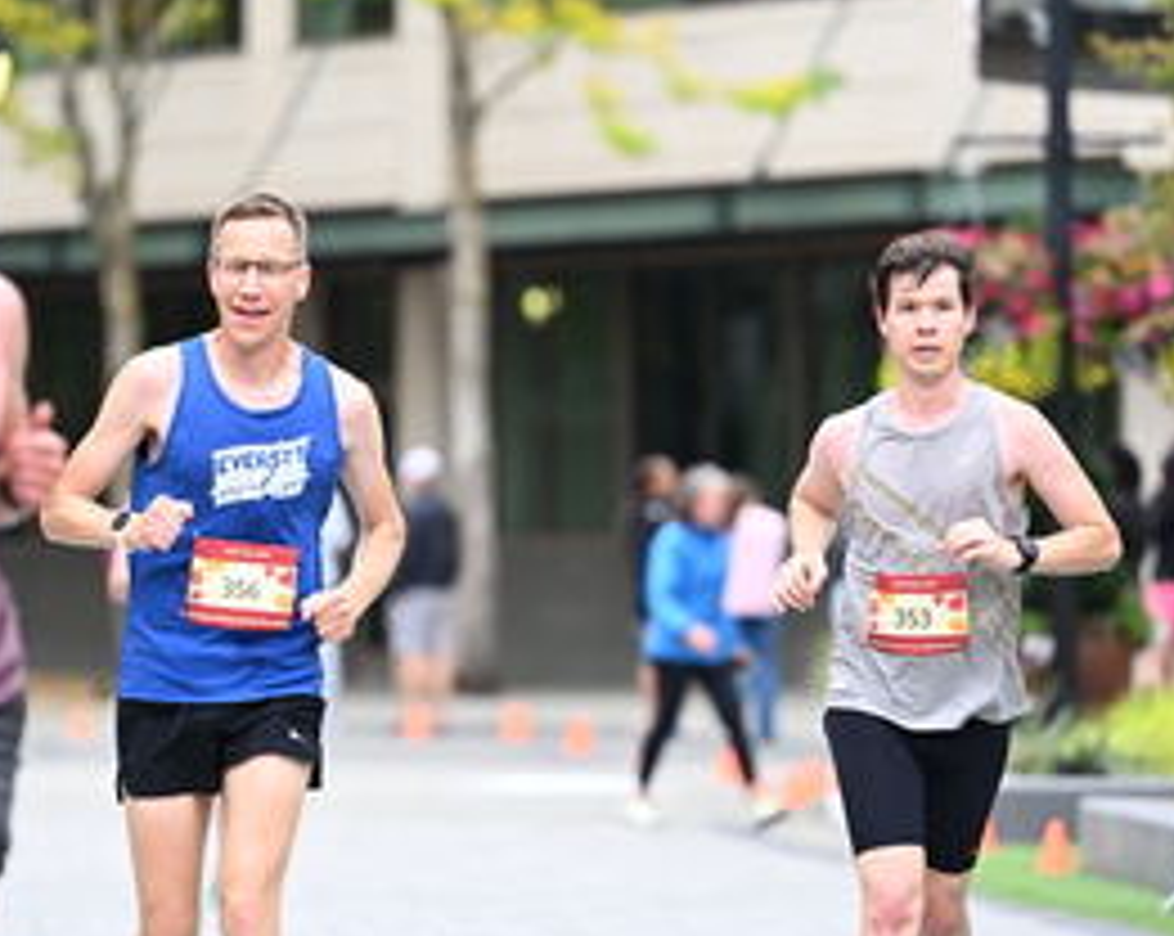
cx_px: 443
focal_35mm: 327
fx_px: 11345
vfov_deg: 4.7
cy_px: 464
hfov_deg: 5.9
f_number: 2.8
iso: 800
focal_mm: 165
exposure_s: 1/1600
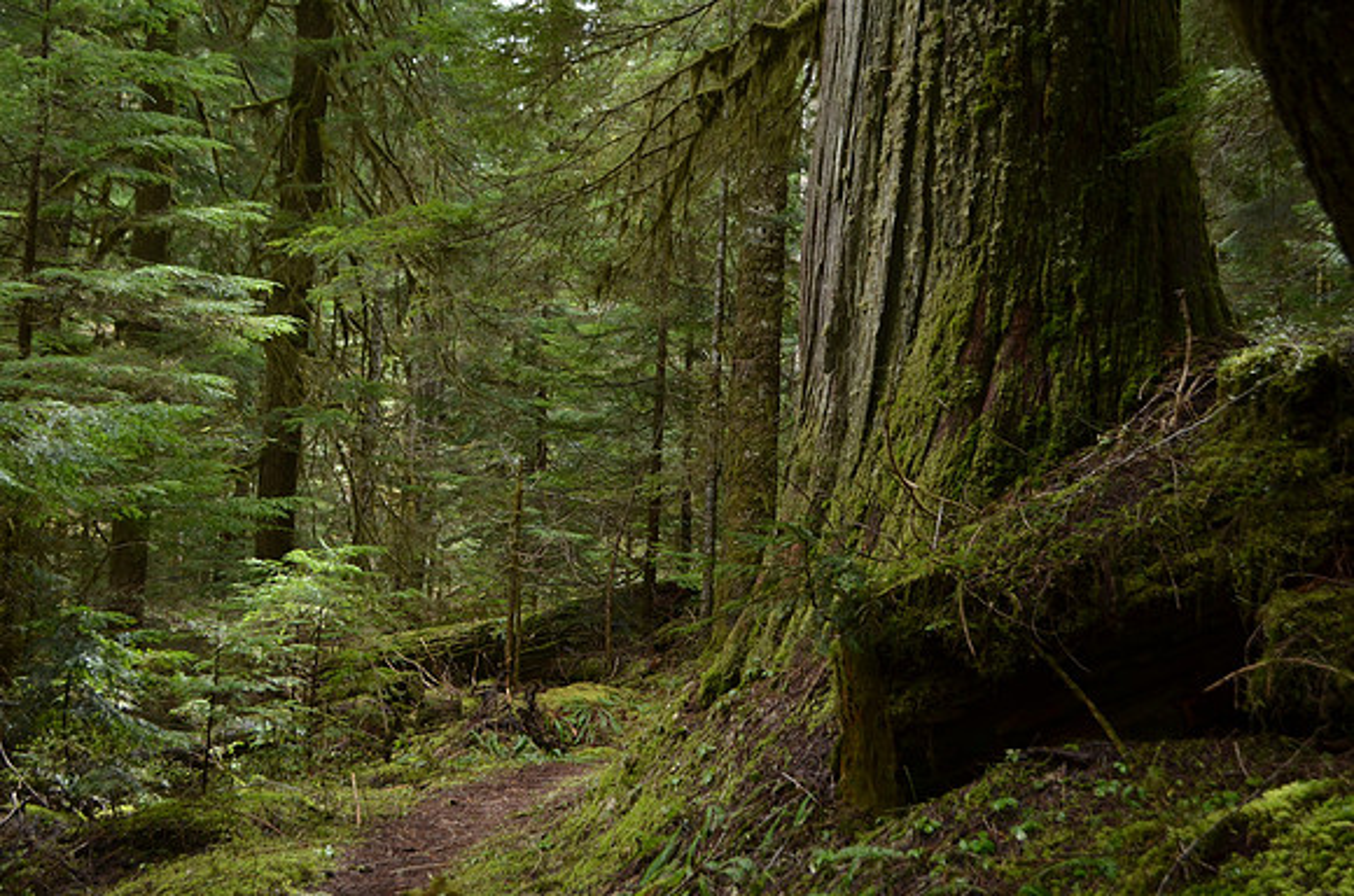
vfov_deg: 29.7
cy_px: 448
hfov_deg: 43.7
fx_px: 1689
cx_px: 677
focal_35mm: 45
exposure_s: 1/80
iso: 200
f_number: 4.5
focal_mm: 30
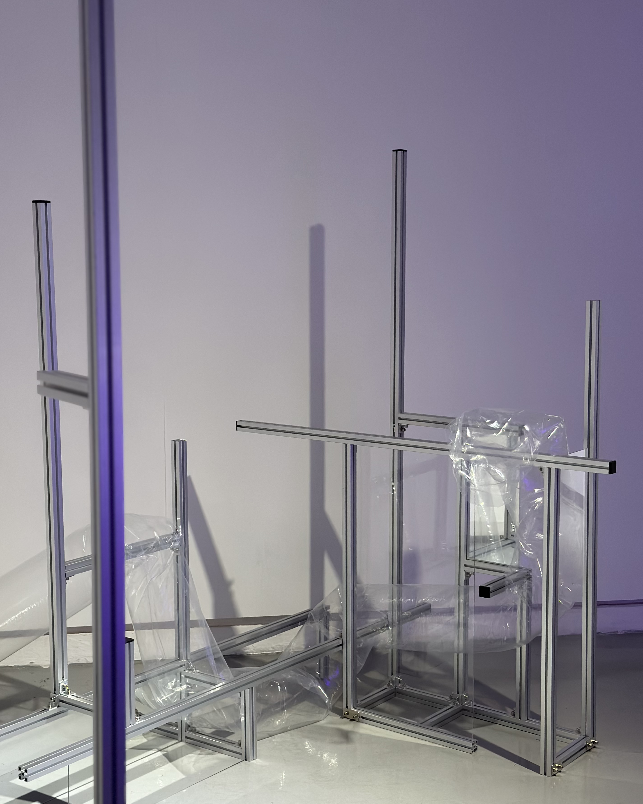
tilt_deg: -9.6
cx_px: 319
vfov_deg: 35.3
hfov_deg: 28.6
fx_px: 1261
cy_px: 453
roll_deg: -0.3
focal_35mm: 53
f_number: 1.78
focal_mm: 6.86
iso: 250
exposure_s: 1/60
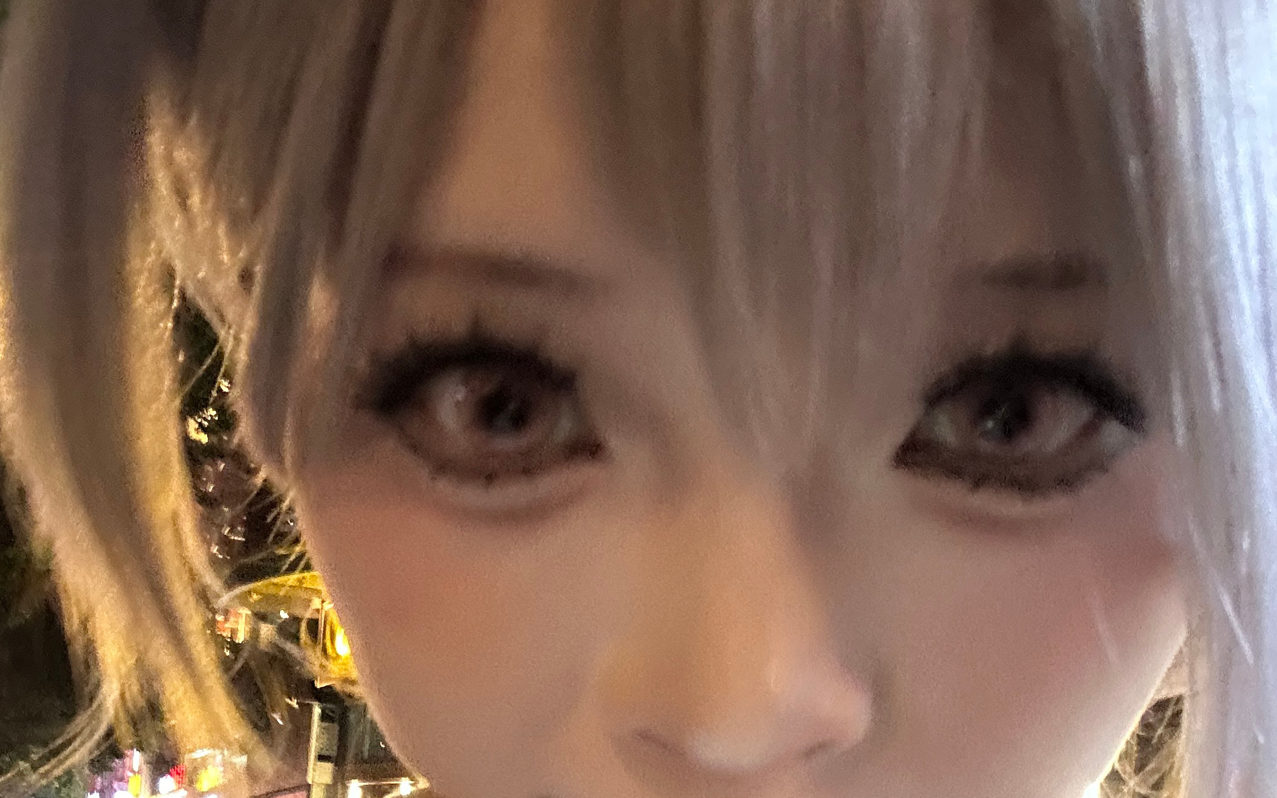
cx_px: 633
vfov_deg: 25.5
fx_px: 1636
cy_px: 873
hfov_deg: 42.6
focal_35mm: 47
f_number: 1.9
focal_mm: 2.69
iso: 640
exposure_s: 1/17
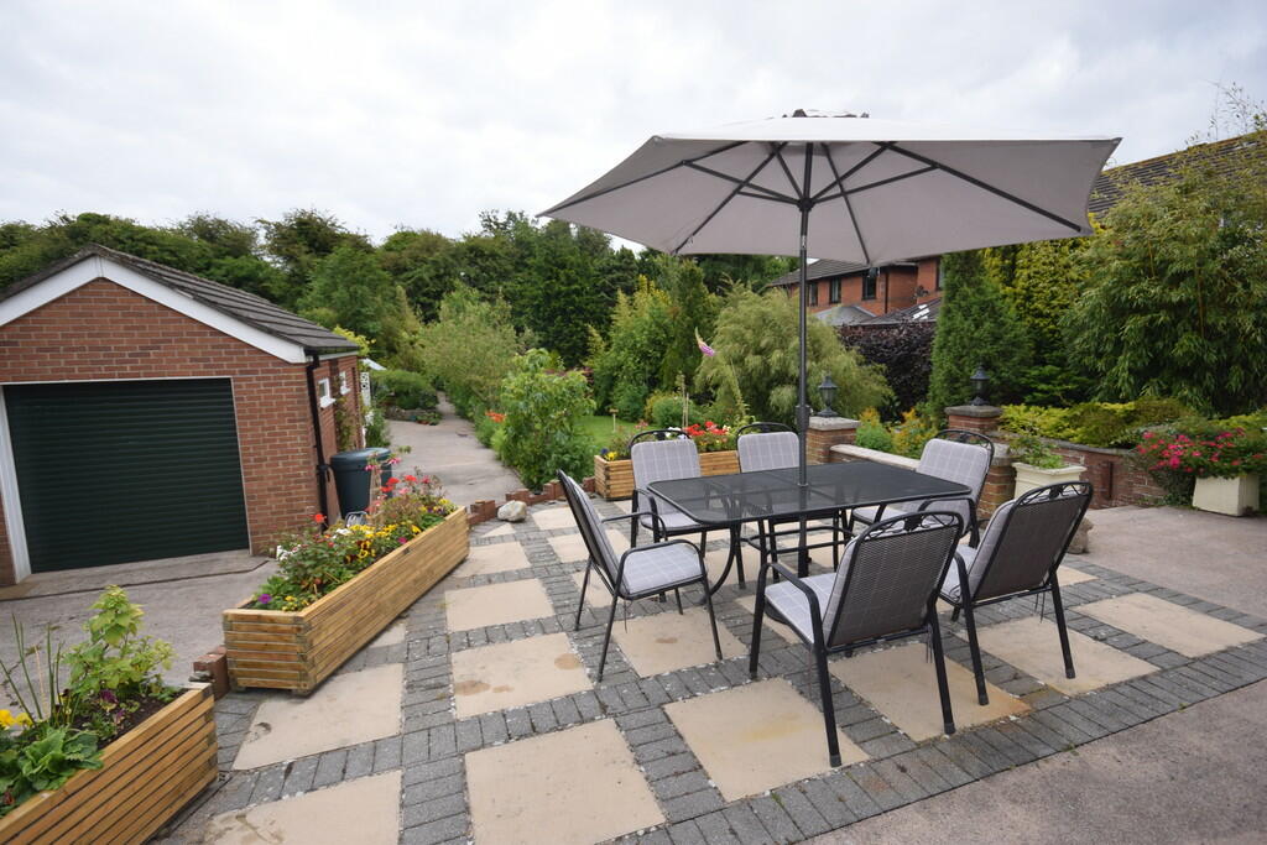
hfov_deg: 92.4
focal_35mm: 17
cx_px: 634
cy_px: 422
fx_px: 607
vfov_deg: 69.7
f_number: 8
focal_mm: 11.5
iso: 100
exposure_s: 1/200
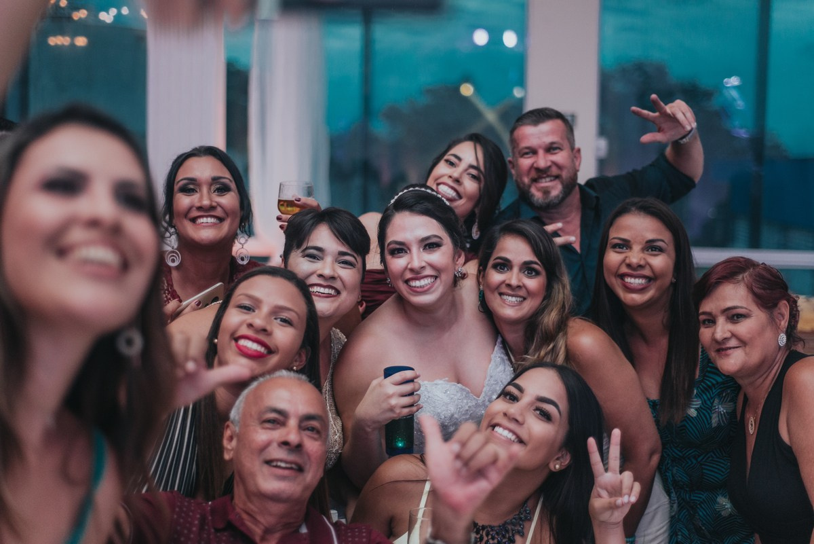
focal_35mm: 50
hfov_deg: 39.6
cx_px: 407
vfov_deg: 27.0
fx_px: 1131
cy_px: 272
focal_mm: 50
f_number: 2
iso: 1600
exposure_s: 1/200
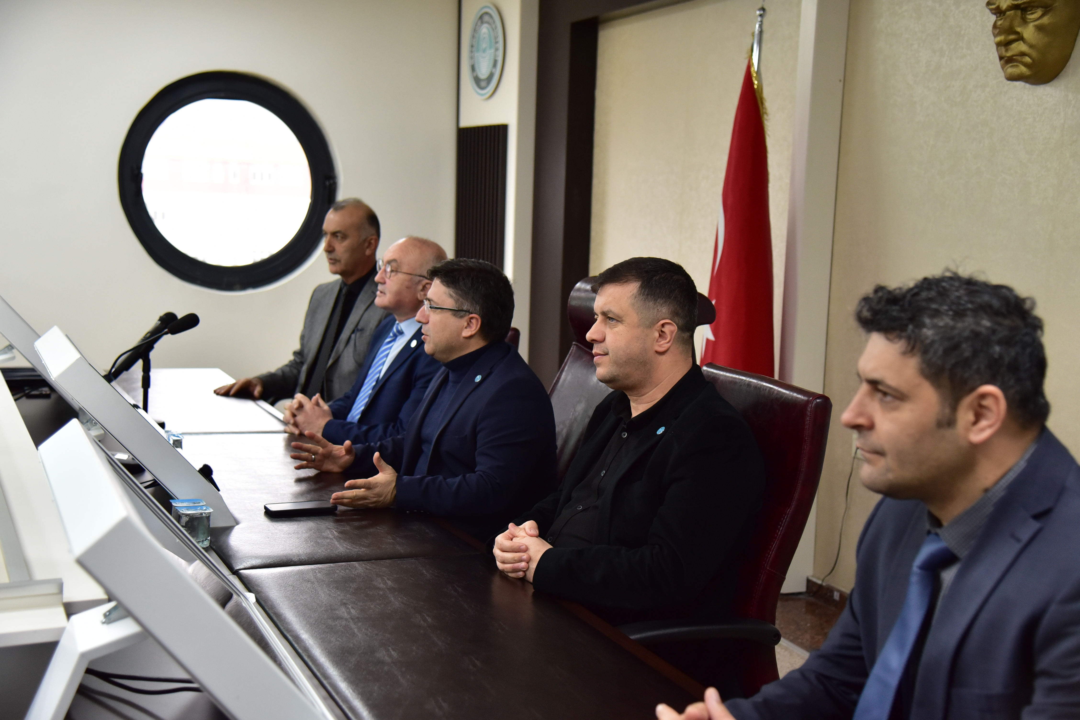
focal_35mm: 46
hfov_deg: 42.7
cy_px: 360
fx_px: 1380
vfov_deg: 29.2
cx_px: 540
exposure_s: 1/400
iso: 2500
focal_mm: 46
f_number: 4
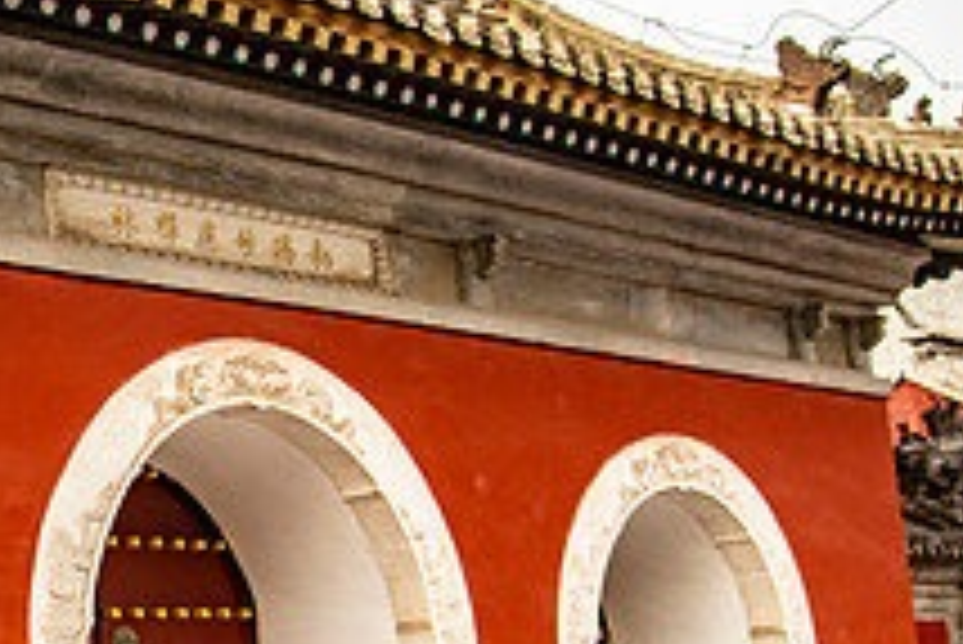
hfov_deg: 28.0
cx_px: -112
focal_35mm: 65
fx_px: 1740
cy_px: 525
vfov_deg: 20.7
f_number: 4
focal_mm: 24
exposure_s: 1/1600
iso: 500
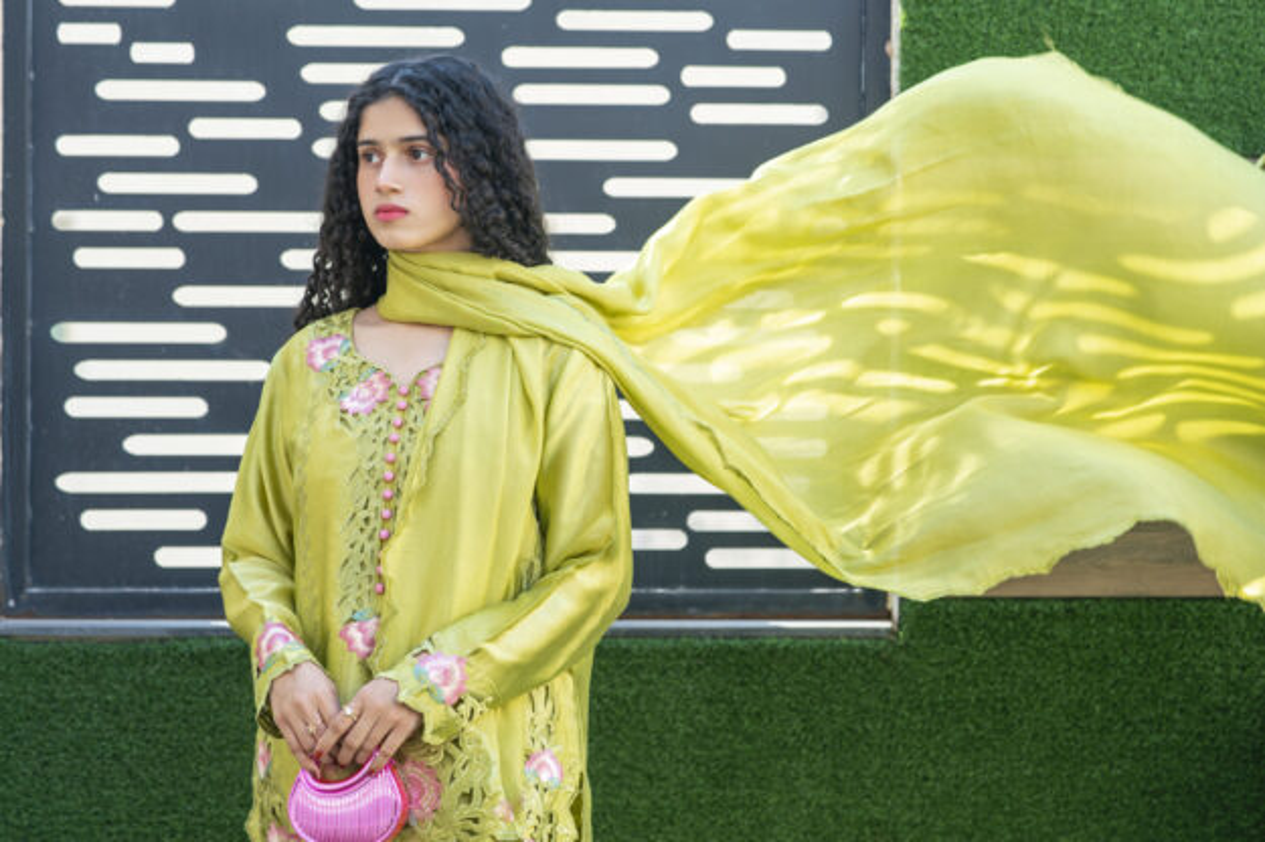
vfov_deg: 16.1
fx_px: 2985
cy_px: 421
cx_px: 632
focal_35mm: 85
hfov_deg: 23.9
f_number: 3.5
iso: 160
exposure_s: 1/200
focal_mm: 85
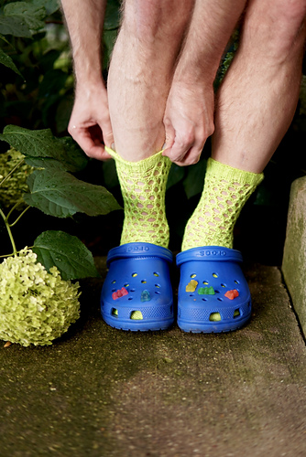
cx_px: 153
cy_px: 228
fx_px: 573
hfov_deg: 29.9
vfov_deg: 43.6
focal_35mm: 45
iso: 200
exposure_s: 1/50
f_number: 1.4
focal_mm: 30
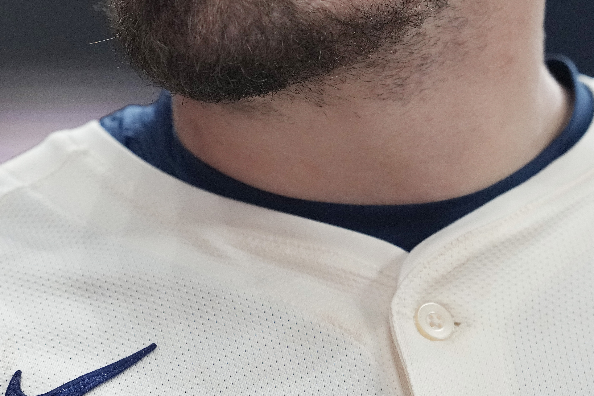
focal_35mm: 1110
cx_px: 178
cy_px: -63
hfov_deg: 1.9
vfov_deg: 1.2
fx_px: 18314
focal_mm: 400
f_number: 2.8
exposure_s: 1/2000
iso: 3200
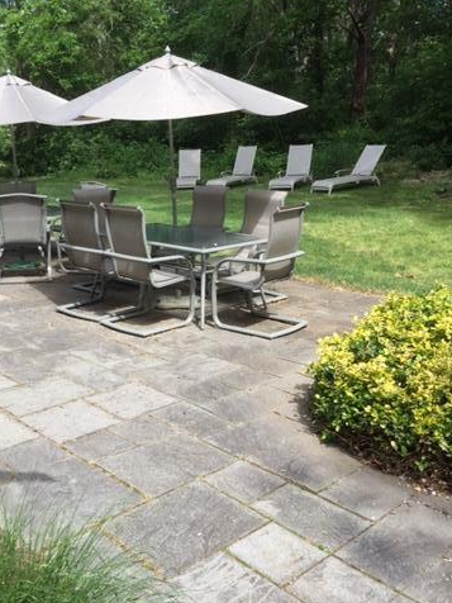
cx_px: 157
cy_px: 293
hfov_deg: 36.5
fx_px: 679
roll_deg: +1.5
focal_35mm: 39
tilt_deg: -12.9
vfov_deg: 47.9
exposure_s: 1/732
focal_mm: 4.15
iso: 32
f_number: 2.2
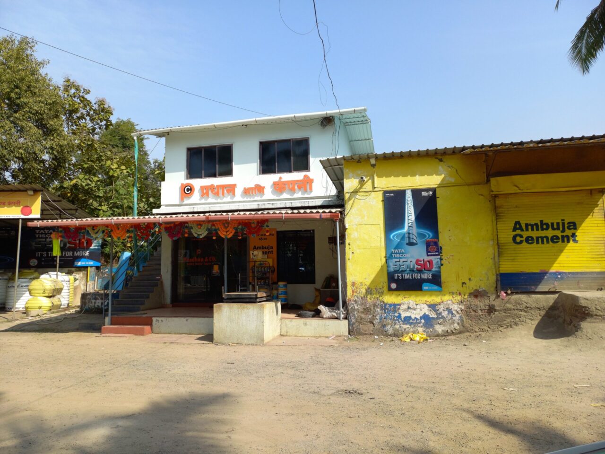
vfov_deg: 54.9
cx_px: 302
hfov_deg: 69.4
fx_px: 437
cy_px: 227
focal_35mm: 25
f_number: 1.8
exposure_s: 1/800
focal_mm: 4.65
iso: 50
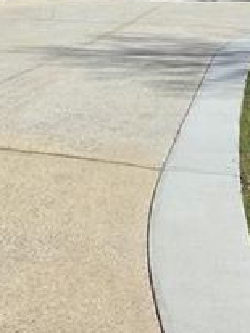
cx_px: 63
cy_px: -128
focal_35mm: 74
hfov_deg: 19.7
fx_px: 713
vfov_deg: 22.7
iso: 80
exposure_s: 1/5862
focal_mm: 5.4
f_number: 1.8
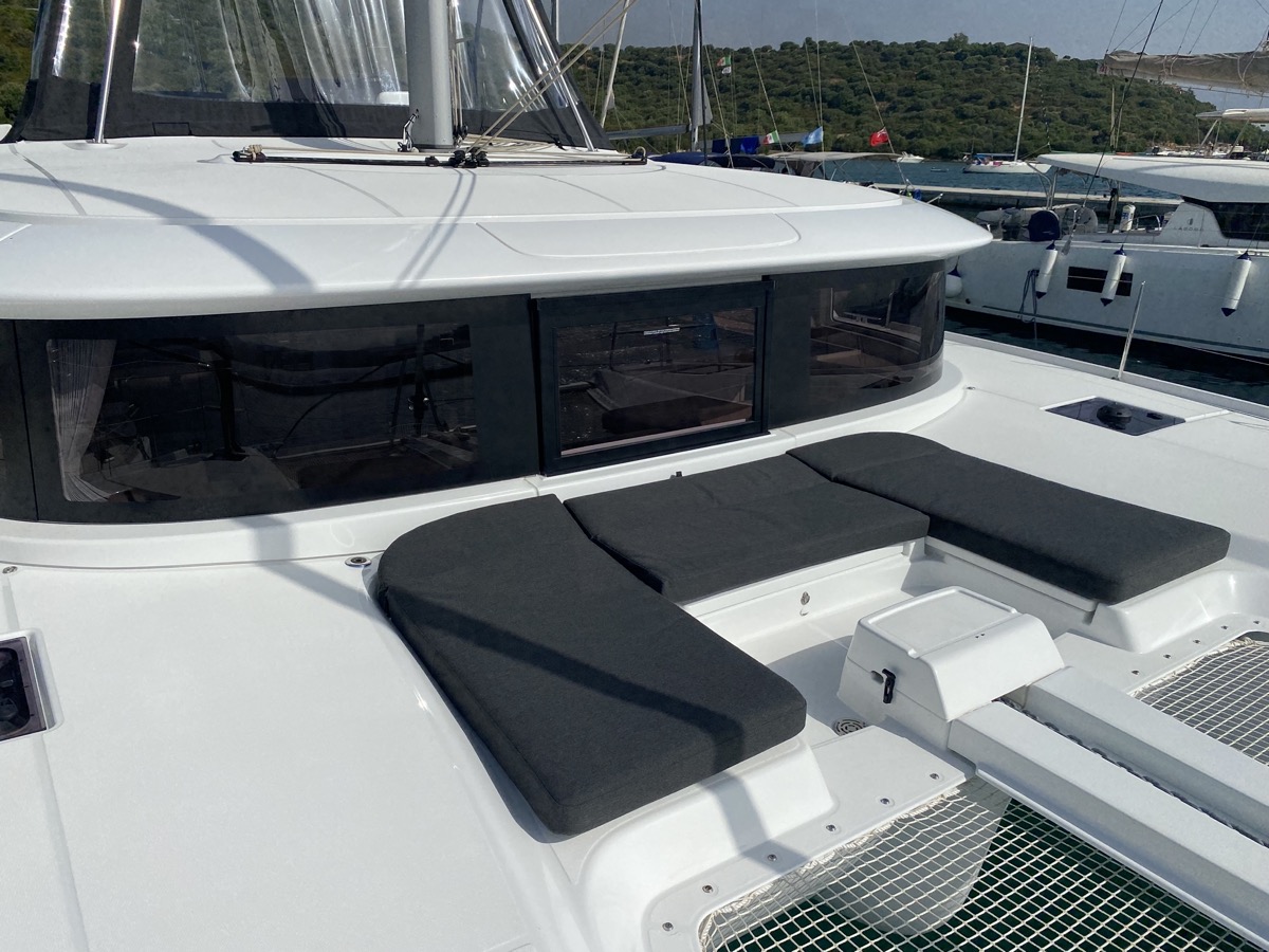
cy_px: 476
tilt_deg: -19.0
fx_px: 953
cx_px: 634
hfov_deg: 67.3
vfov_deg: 53.1
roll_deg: -1.0
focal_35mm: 26
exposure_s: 1/8850
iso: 32
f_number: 1.8
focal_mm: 4.25
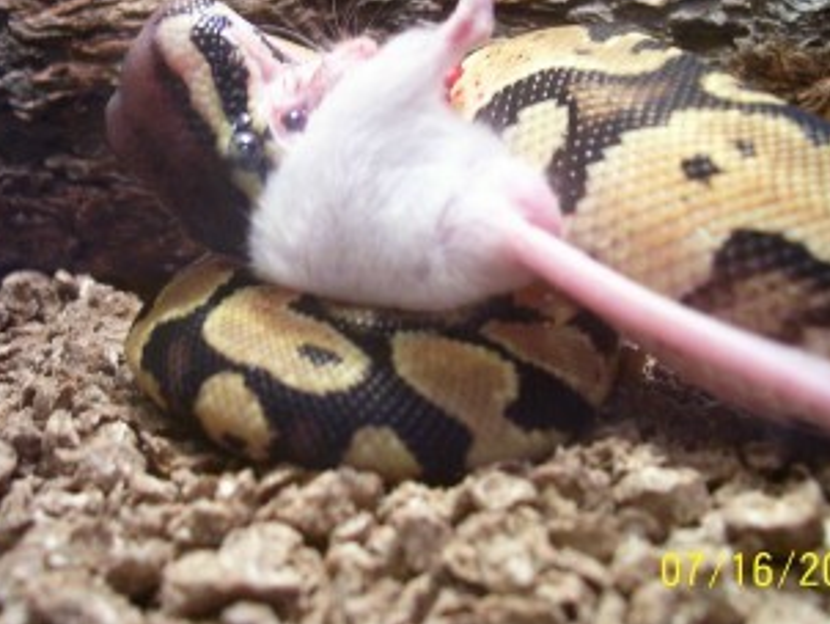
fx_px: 1080
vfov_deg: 32.2
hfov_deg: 42.0
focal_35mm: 45
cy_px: 258
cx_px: 379
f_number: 2.7
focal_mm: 5.6
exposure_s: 1/10
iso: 160
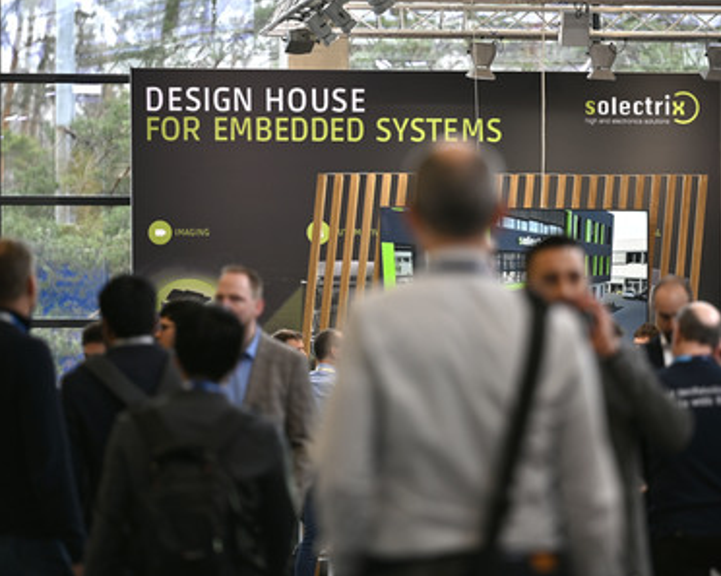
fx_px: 3518
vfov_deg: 9.4
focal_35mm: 165
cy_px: 287
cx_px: 431
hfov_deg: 11.7
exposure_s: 1/250
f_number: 2.8
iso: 160
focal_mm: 145
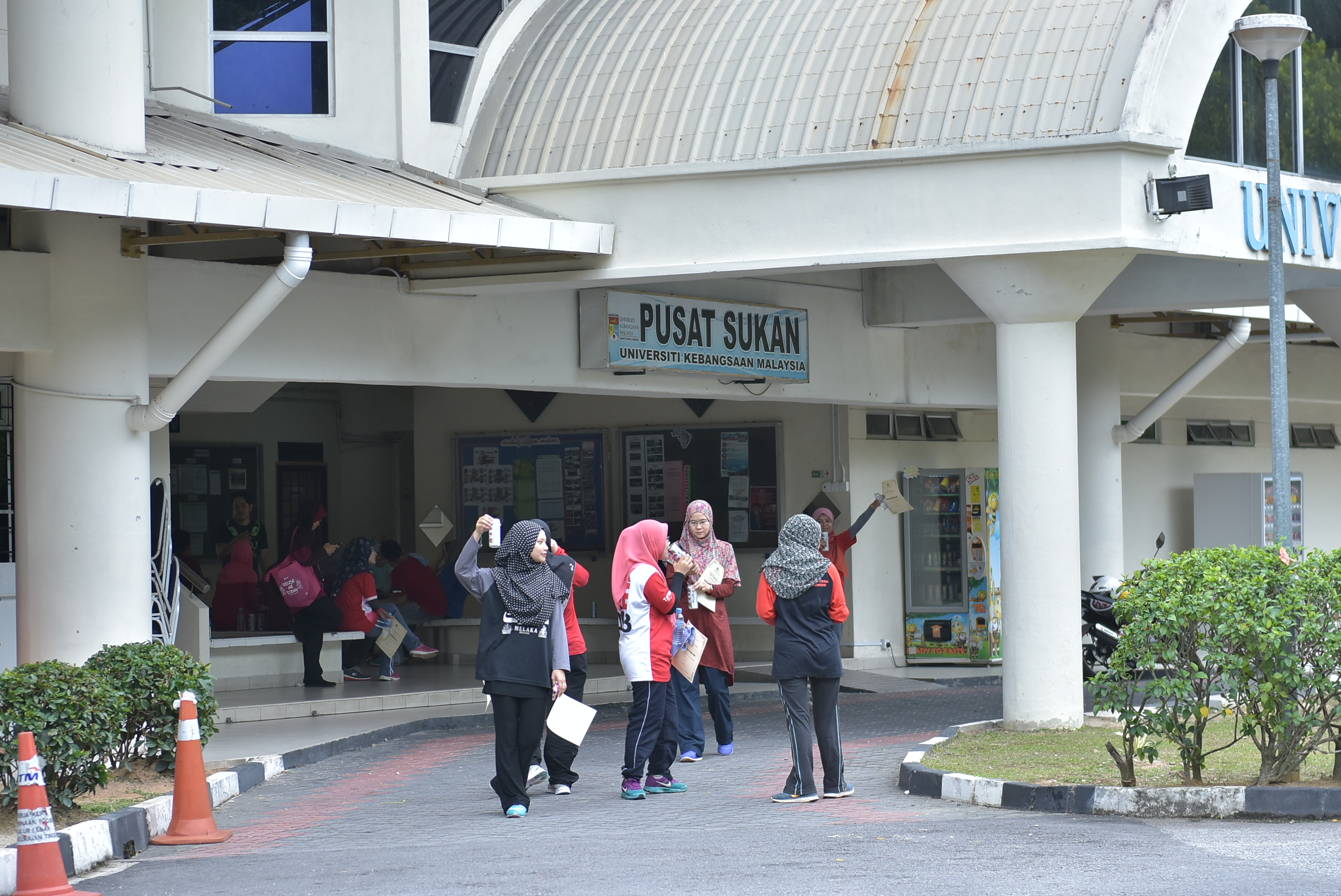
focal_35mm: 105
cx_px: 670
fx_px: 3914
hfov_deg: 19.4
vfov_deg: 13.1
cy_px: 448
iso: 400
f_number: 3.2
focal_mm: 70
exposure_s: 1/1000
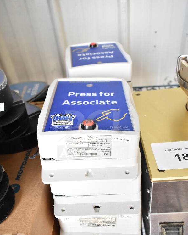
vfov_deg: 56.9
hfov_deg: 47.1
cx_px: 92
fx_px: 216
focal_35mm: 31
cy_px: 135
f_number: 5
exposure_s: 1/100
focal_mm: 18
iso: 1600
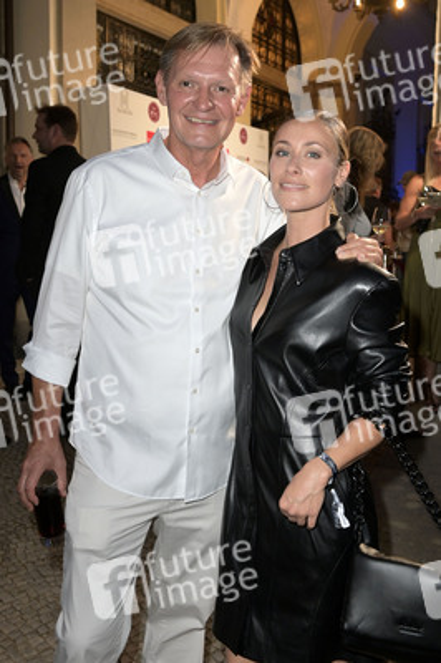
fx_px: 644
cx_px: 220
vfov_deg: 54.5
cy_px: 332
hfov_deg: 37.8
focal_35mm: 35
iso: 2500
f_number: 5
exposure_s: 1/80
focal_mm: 35
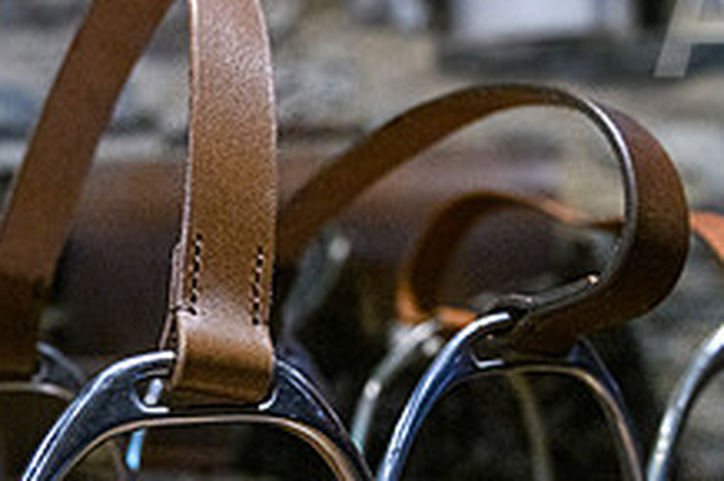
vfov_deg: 20.9
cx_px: 203
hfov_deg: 31.0
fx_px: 1286
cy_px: 406
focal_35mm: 64
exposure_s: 1/60
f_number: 2.8
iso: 3200
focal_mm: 24
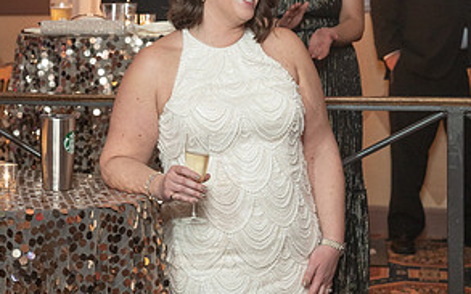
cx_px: 24
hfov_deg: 21.3
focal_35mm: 95
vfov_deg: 13.7
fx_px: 1219
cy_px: 71
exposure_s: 1/125
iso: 2000
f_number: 4
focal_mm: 47
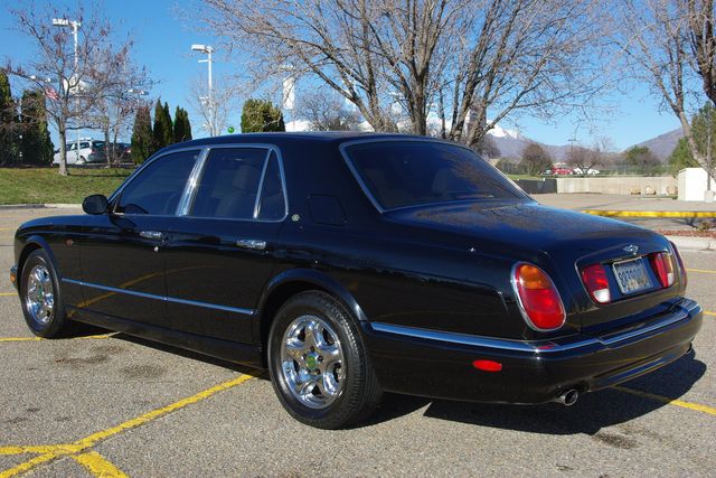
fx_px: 776
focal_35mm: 39
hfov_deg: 49.5
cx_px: 358
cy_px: 239
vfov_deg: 34.2
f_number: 8
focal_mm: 26.25
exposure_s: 1/250
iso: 100
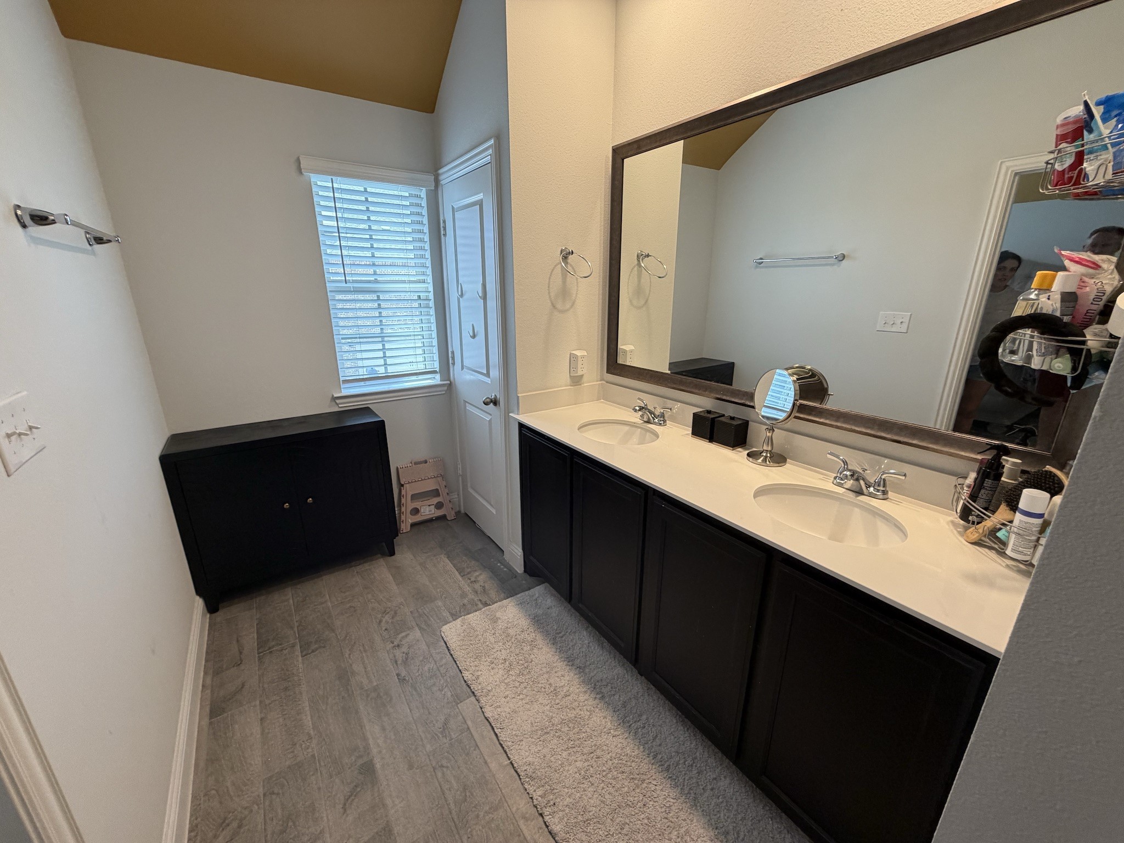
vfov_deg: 85.7
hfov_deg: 102.1
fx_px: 455
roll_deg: +0.7
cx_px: 562
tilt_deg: -15.7
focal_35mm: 14
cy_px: 422
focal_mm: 2.22
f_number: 2.2
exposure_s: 1/120
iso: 160
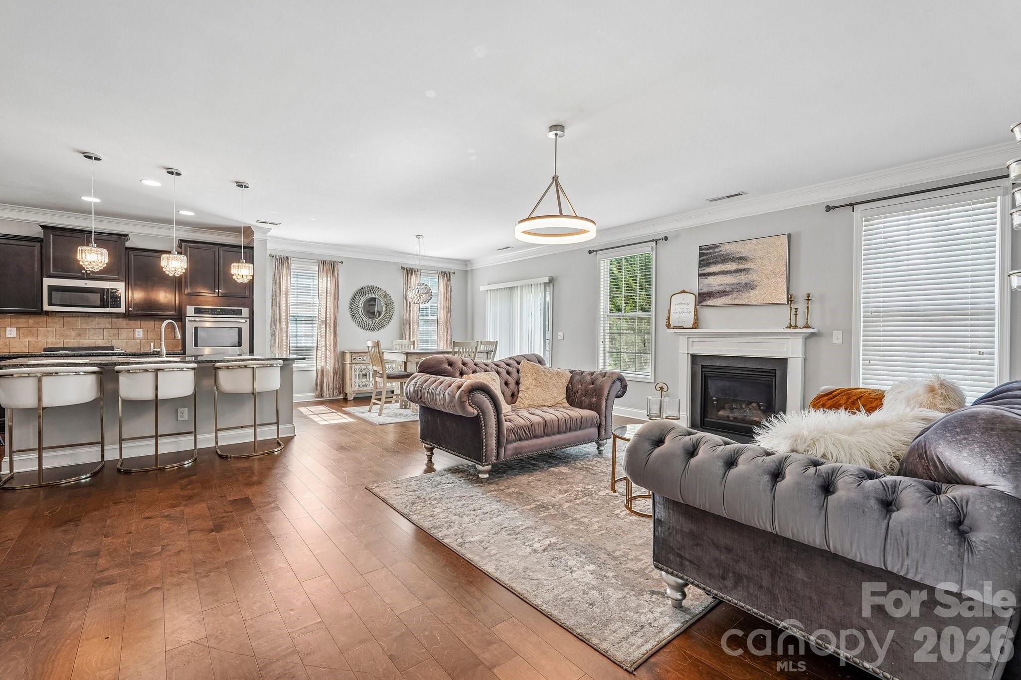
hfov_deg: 96.7
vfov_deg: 73.7
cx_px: 510
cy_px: 340
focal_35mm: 16
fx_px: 454
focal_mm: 16
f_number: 8
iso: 400
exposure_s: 1/20
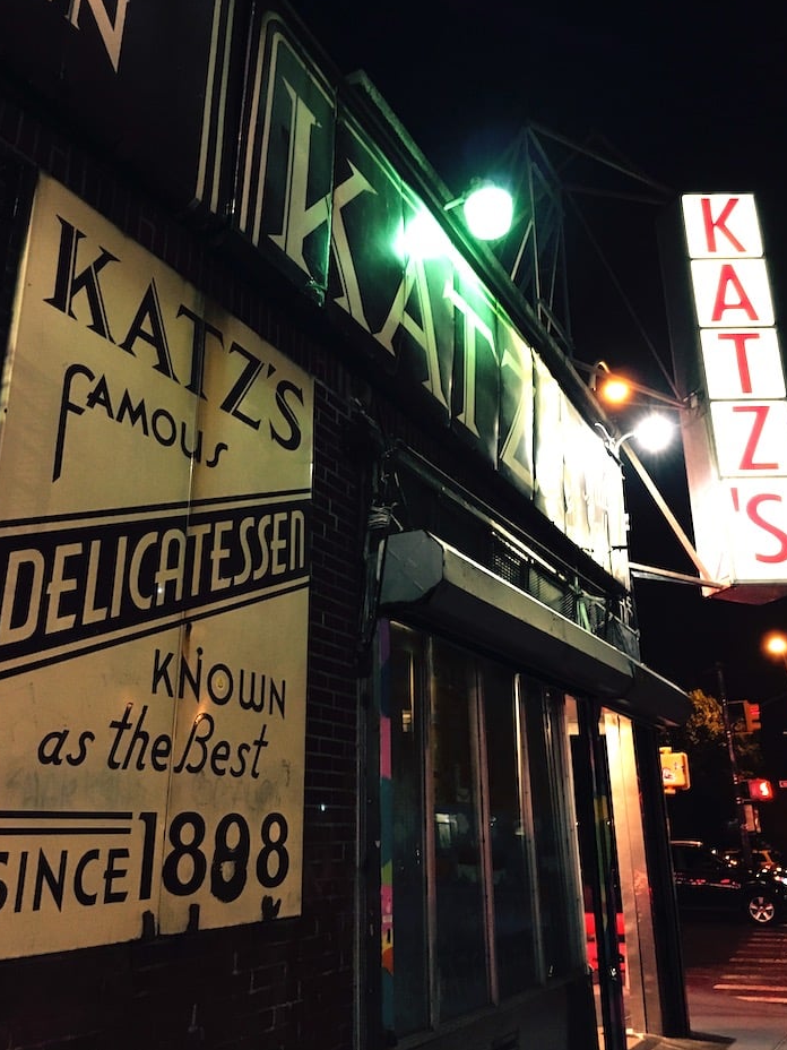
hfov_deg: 46.8
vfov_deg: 60.0
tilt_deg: +19.1
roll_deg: +1.9
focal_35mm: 30
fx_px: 909
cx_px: 395
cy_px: 515
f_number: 2.2
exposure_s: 1/15
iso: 250
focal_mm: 4.15
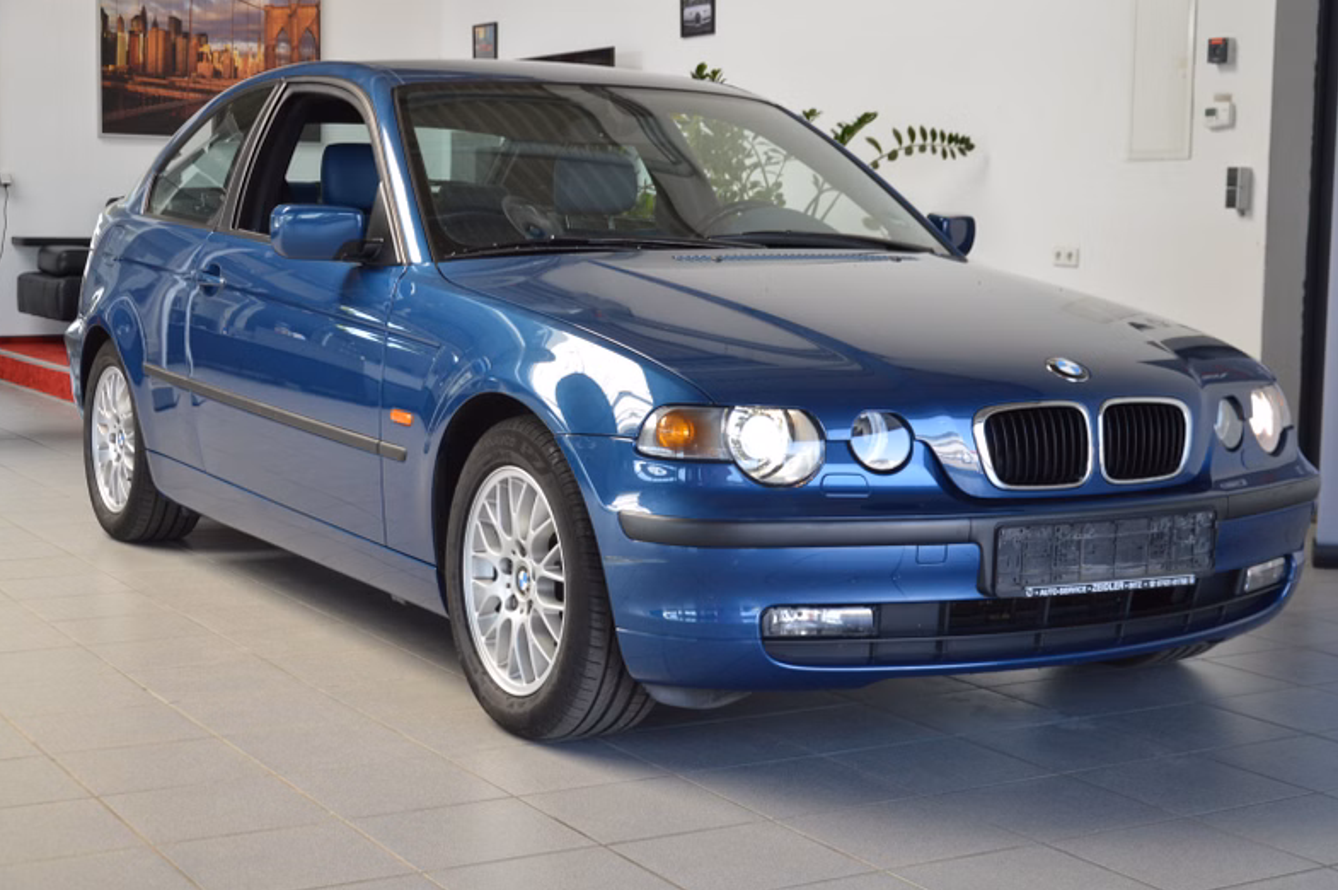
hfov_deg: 37.2
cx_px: 670
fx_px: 1987
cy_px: 450
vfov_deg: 25.2
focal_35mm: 54
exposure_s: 1/100
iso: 400
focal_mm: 35
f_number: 5
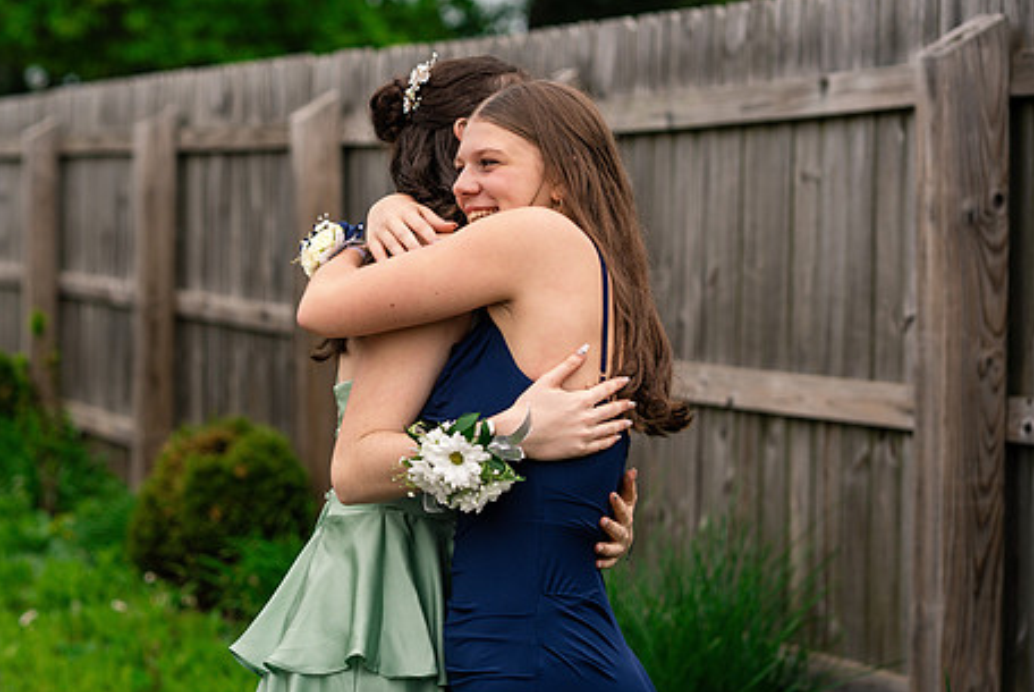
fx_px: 3105
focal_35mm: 108
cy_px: 307
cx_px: 385
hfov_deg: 18.9
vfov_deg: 12.7
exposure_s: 1/1000
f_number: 3.5
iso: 400
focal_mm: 85
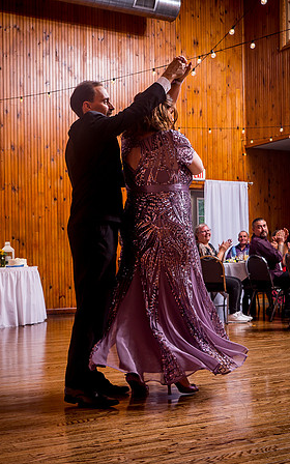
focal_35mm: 50
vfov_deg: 40.2
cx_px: 104
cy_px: 270
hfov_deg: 25.7
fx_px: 632
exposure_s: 1/125
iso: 250
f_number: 5.6
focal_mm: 28
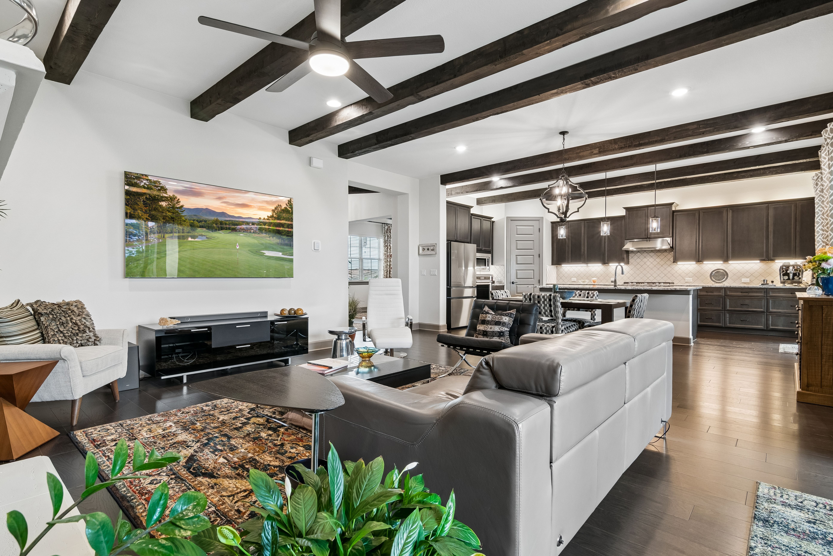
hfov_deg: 93.3
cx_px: 416
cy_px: 278
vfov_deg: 70.4
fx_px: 393
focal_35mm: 17
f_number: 8
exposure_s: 1/15
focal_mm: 11.5
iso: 320
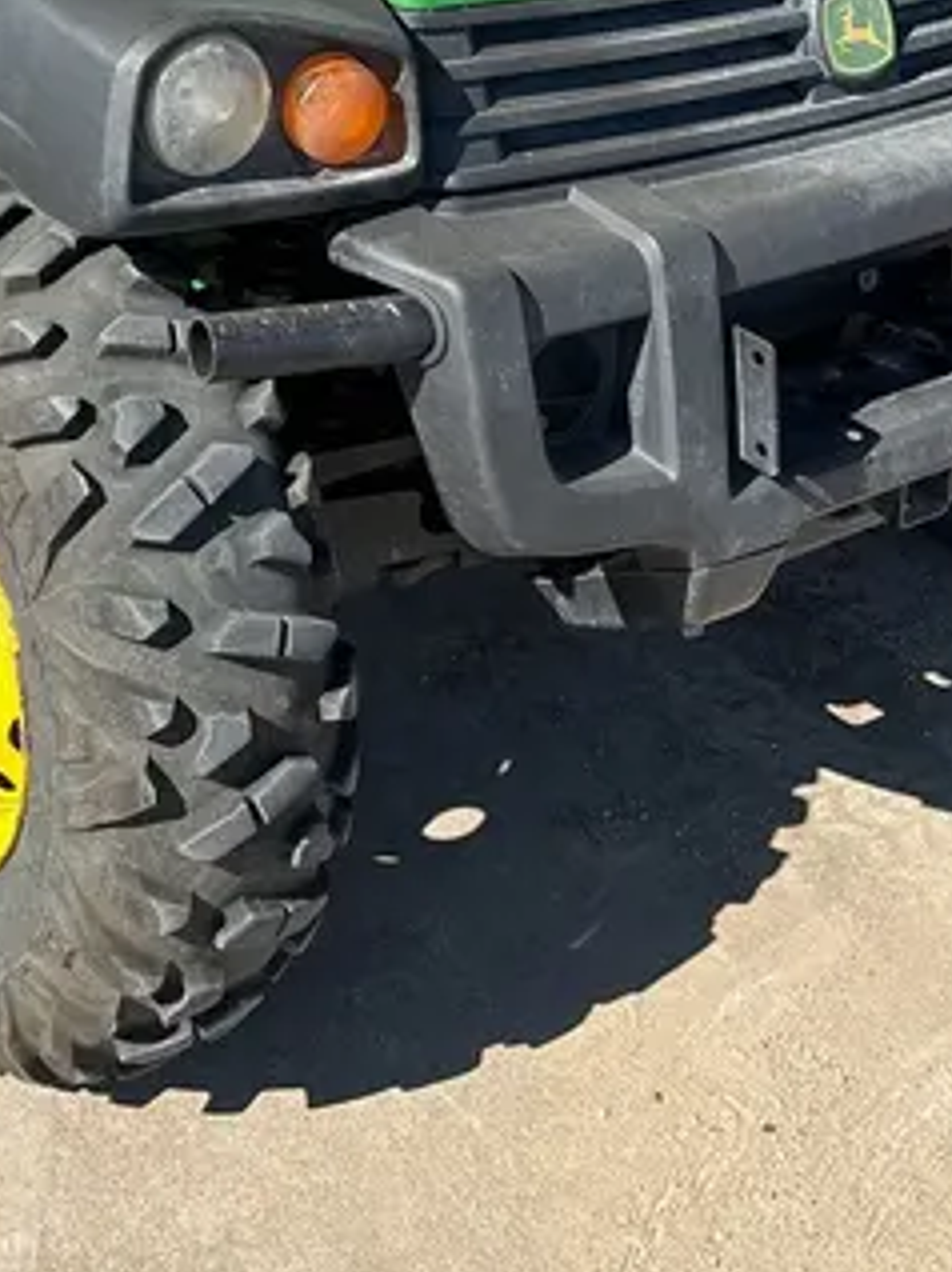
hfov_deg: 24.0
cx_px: 192
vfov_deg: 28.8
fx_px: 2203
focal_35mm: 60
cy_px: -174
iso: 50
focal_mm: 5.96
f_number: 1.6
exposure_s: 1/1642
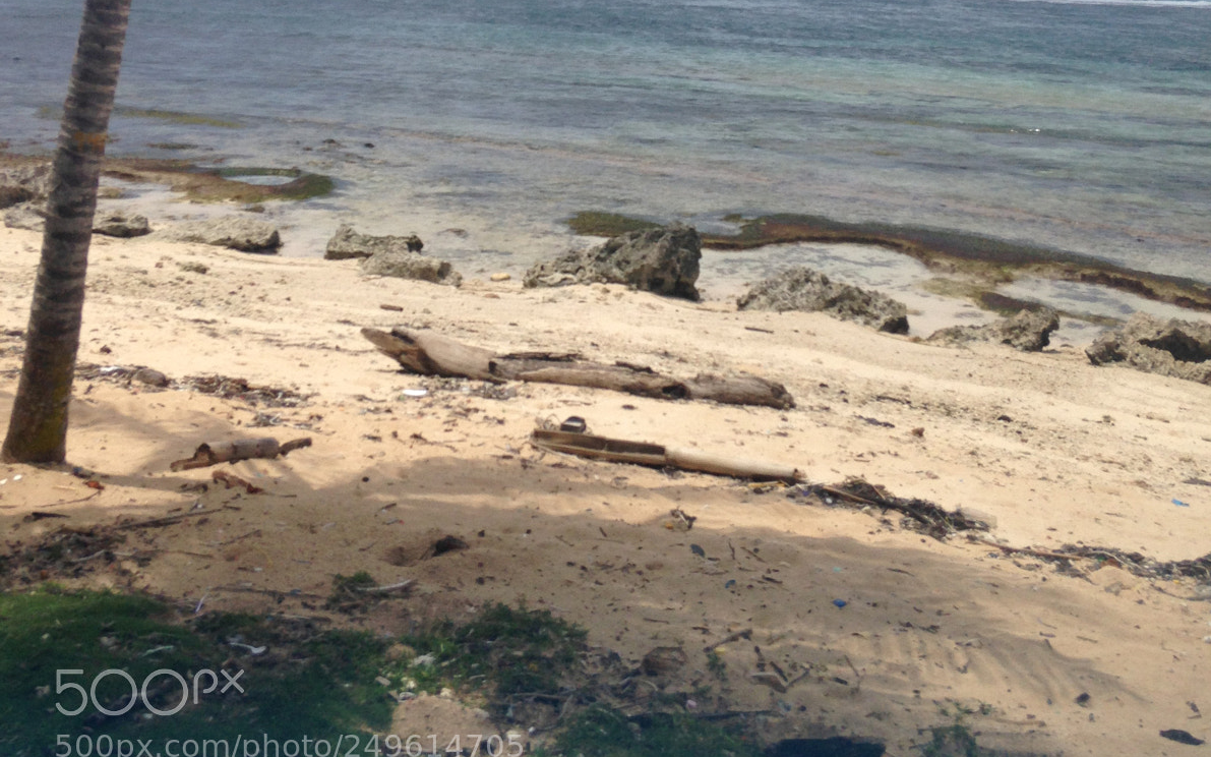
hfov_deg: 42.7
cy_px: 12
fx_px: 1551
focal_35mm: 47
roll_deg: -2.7
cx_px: 602
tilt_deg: -5.1
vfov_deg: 26.1
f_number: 2.4
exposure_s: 1/3390
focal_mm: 4.12
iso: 50
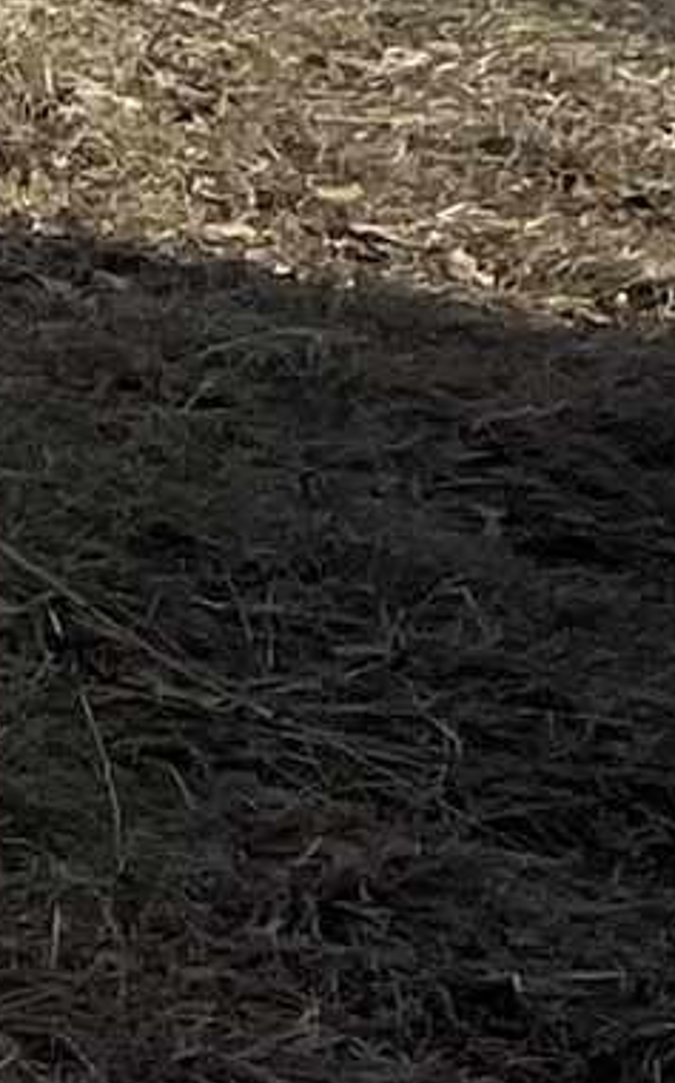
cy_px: -1379
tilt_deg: -1.9
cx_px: -3415
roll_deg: -0.2
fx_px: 6574
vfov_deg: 8.7
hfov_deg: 4.4
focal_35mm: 223
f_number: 1.6
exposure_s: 1/4016
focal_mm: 5.1
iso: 50
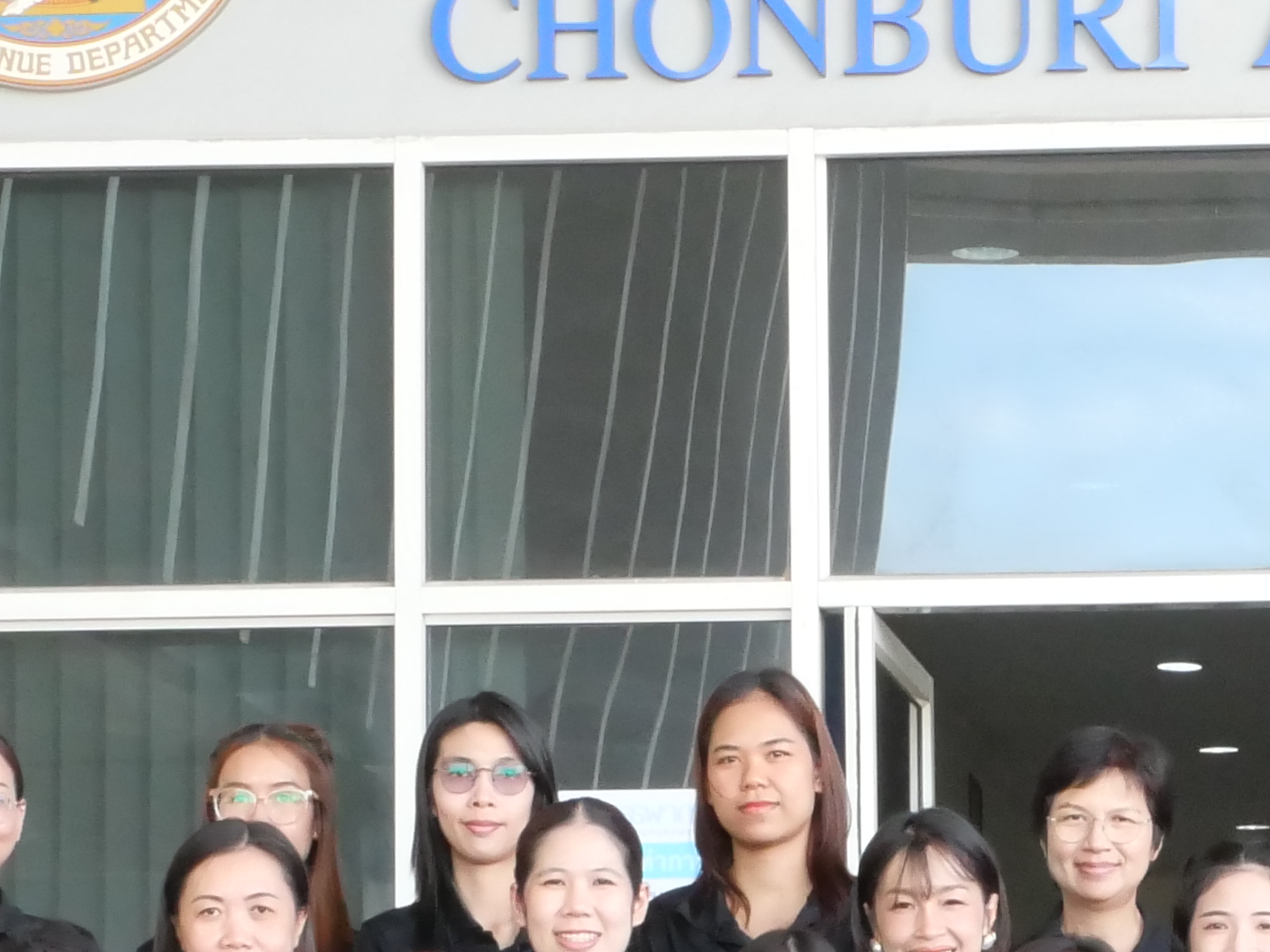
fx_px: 5392
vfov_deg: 10.0
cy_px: 851
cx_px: 1369
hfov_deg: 13.2
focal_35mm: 147
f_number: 10
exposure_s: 1/60
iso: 2500
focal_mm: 18
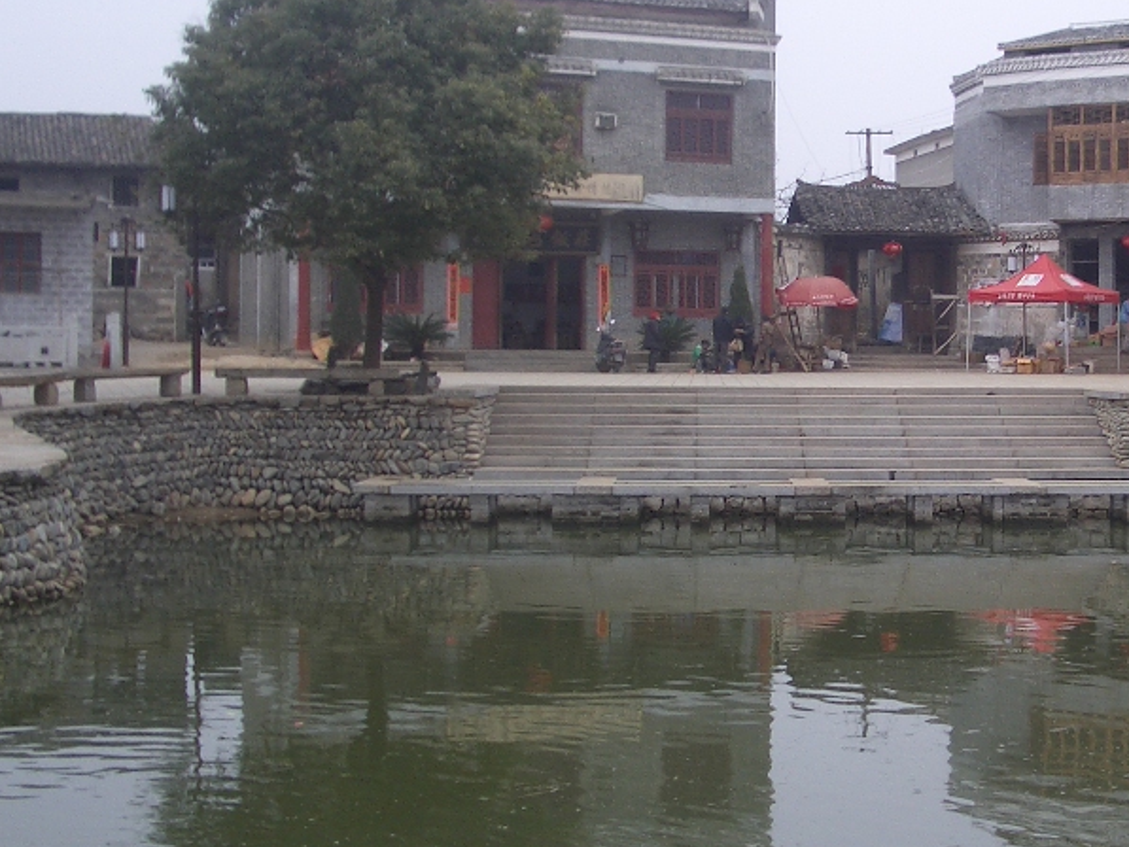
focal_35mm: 60
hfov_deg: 31.3
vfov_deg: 24.4
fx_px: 1957
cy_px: 384
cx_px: 915
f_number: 4.3
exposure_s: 1/320
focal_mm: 5.8
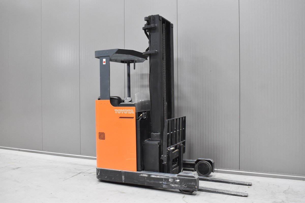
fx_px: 280
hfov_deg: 57.2
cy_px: 102
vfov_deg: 40.0
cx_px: 152
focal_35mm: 33
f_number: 5
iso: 1600
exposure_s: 1/30
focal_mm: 22
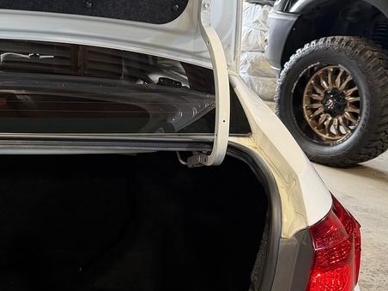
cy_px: 178
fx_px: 762
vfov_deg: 21.6
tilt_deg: -17.1
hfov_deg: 27.2
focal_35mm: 68
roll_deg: -1.1
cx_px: 15
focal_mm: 6.76
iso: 200
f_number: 1.78
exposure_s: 1/60
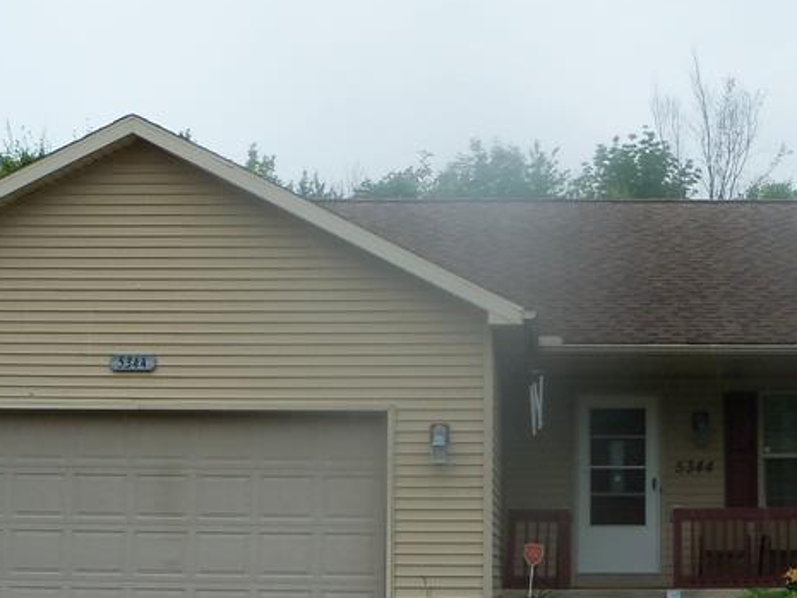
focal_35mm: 77
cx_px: 607
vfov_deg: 19.1
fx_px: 1773
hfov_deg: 25.0
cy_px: 290
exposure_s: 1/200
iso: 80
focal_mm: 6.2
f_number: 3.5
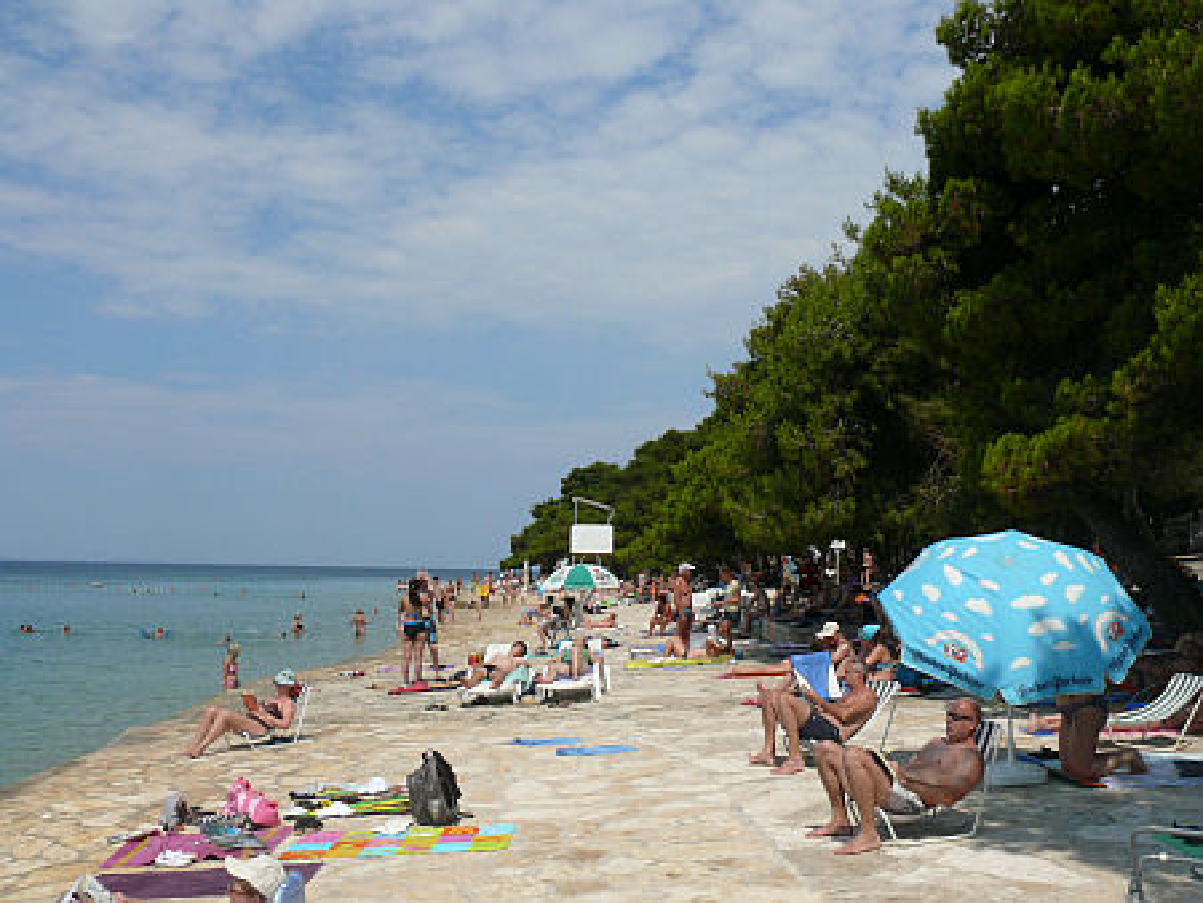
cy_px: 452
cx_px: 602
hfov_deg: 52.6
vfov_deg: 40.7
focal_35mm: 35
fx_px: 1217
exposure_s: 1/640
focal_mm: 7.4
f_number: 8
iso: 100
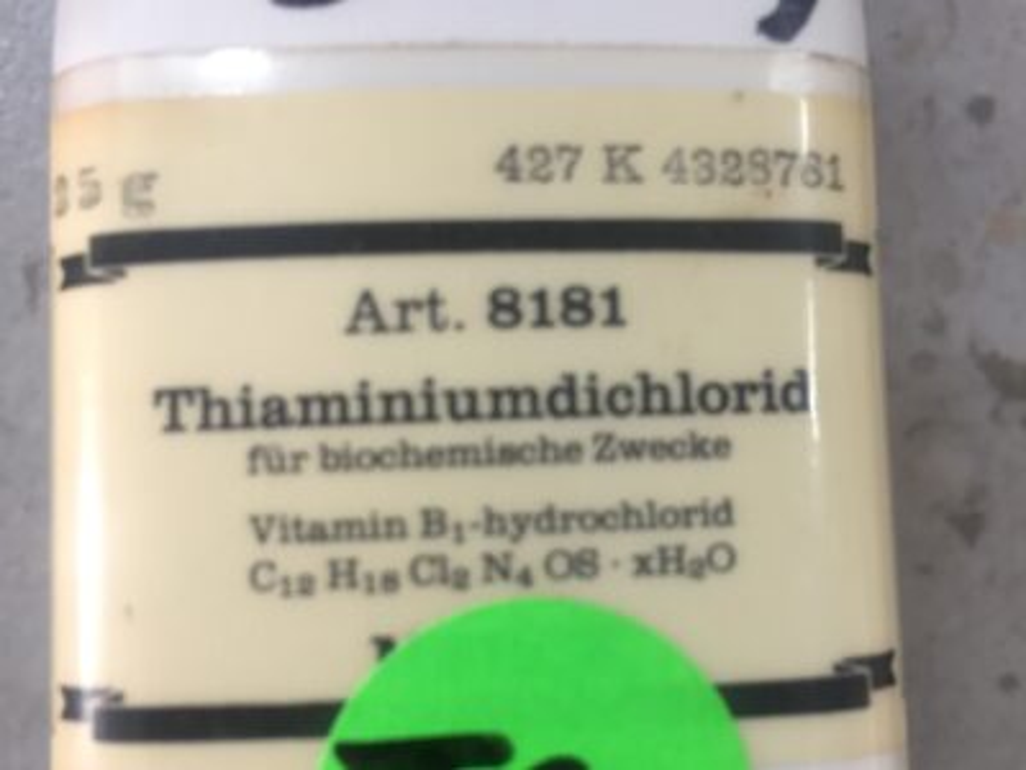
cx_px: 513
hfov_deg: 61.7
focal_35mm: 29
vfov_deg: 48.2
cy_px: 385
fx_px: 860
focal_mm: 4.15
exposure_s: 1/33
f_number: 2.2
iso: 100
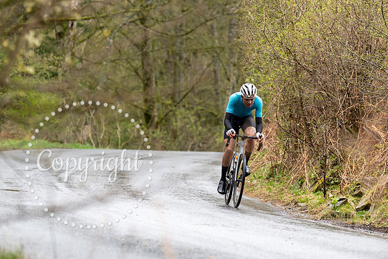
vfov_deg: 5.0
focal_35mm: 273
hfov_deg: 7.5
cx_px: 257
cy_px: 120
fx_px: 2945
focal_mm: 171
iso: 800
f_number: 3.5
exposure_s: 1/1000
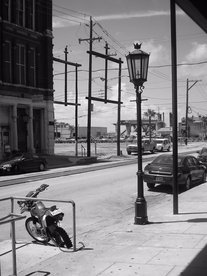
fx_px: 383
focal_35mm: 48
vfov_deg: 39.5
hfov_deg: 30.3
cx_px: 113
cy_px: 162
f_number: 4.6
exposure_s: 1/640
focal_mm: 6.3
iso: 64
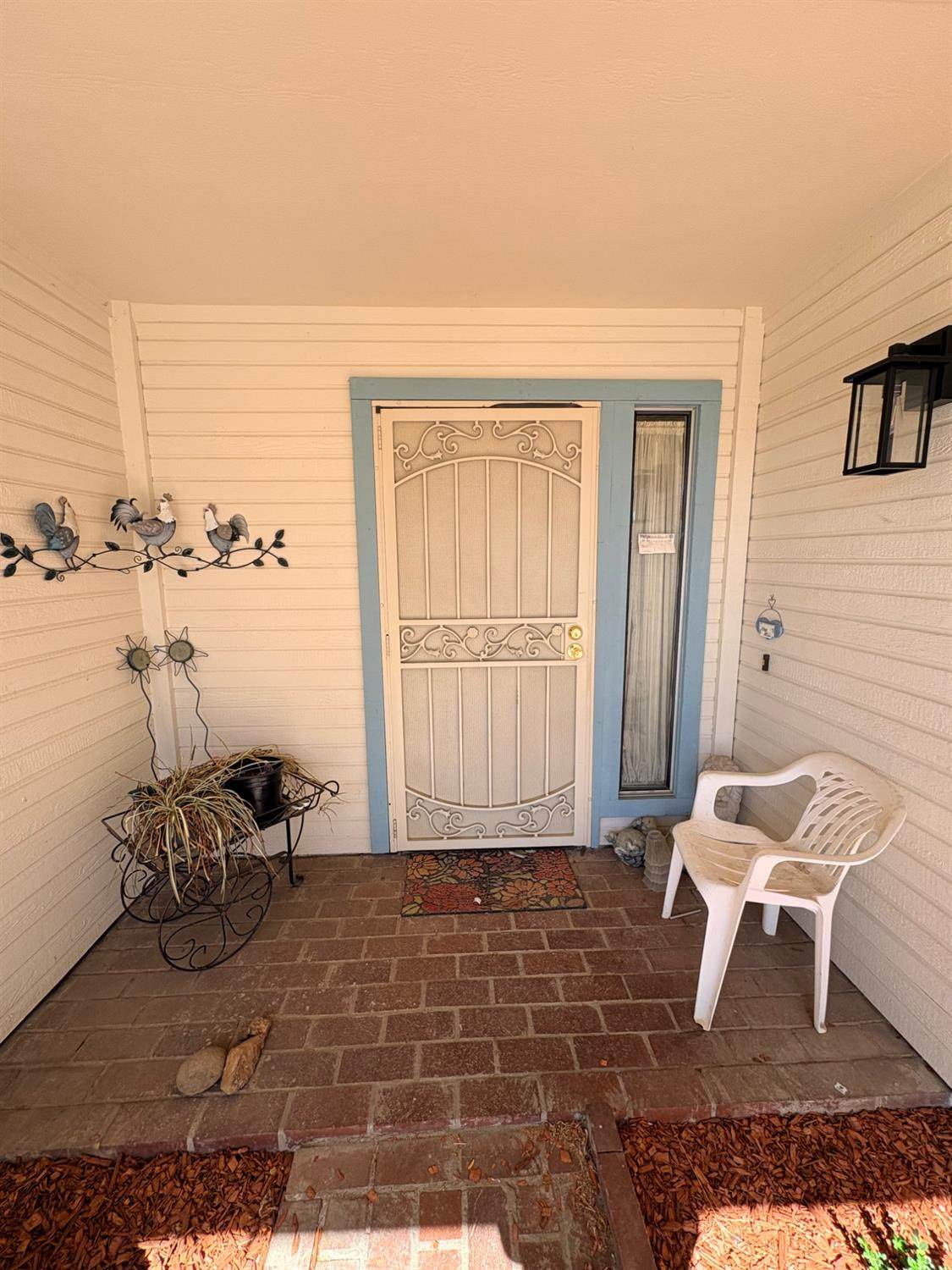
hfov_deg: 85.7
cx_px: 476
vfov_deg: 102.1
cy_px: 635
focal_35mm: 14
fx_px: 513
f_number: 2.2
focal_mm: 2.22
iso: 50
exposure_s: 1/252
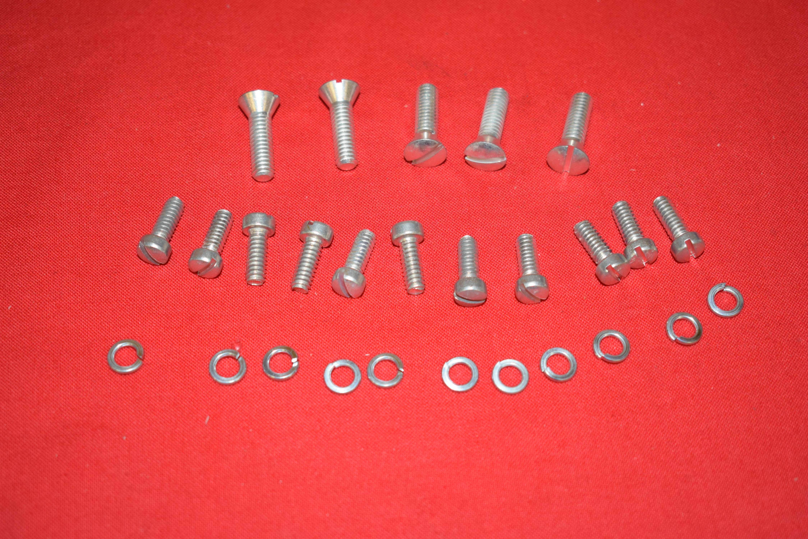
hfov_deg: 33.4
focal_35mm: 60
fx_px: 1347
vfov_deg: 22.6
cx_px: 404
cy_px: 270
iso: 1250
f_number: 5
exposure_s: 1/200
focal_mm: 40
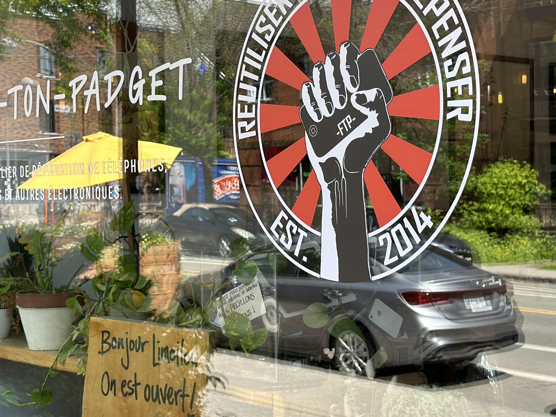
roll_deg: +1.4
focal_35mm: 72
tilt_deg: +1.9
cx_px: 261
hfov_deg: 27.0
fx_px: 1156
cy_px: 170
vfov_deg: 20.4
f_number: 1.78
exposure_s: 1/745
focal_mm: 6.86
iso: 80
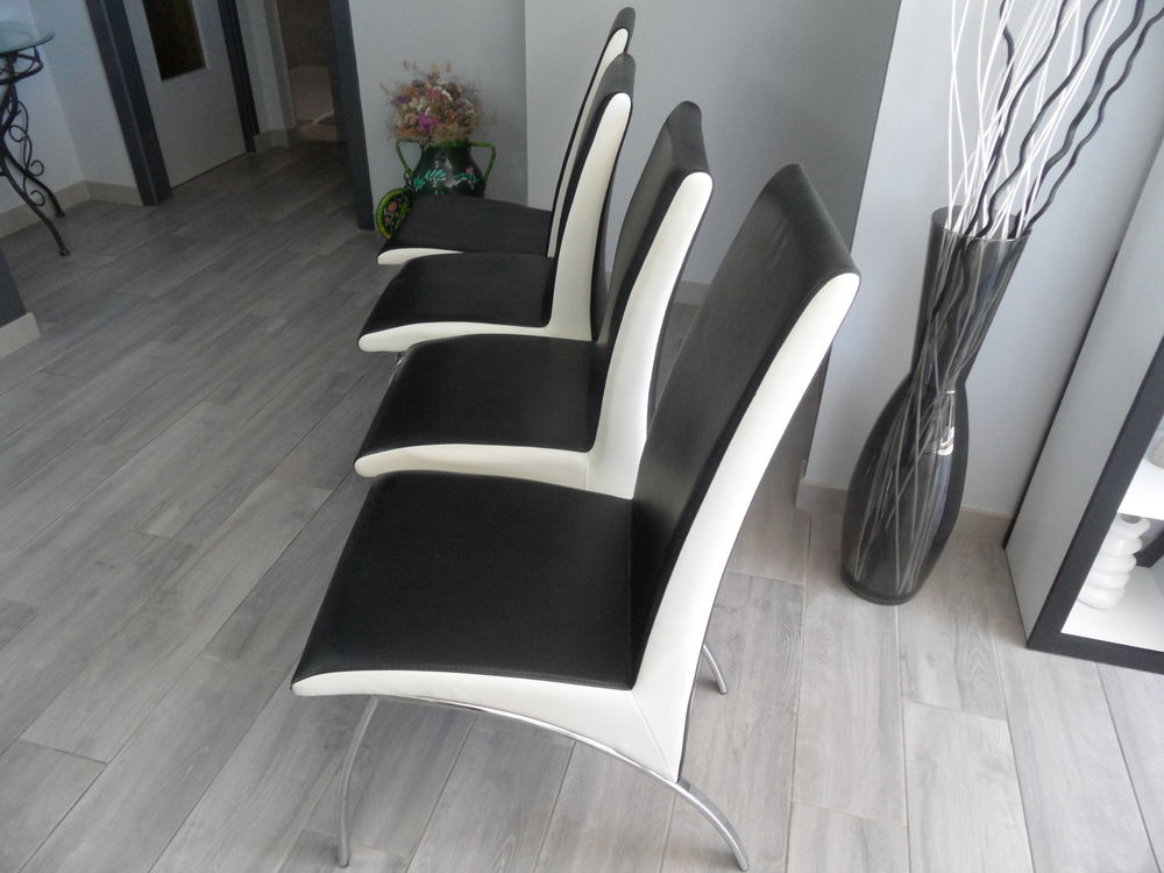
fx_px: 807
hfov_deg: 71.6
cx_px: 582
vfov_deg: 56.8
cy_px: 436
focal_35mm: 24
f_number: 3.2
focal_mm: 3.9
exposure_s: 1/30
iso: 200
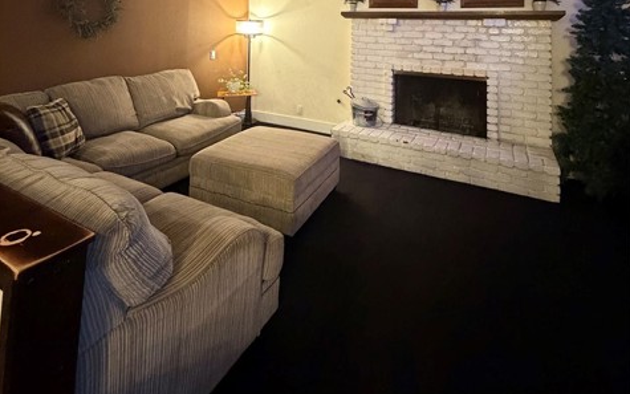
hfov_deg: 85.1
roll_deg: -1.5
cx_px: 316
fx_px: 343
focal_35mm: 20
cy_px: 21
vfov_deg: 50.9
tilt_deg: +2.5
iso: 1000
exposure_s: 1/40
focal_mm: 2.22
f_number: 2.2
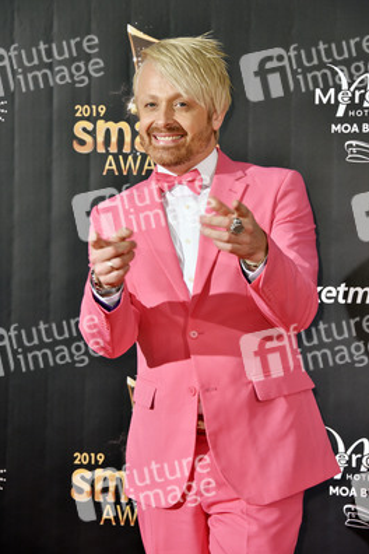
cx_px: 184
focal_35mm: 101
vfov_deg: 20.2
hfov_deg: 13.6
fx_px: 1553
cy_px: 278
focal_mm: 100
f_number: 5.6
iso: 1000
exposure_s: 1/160
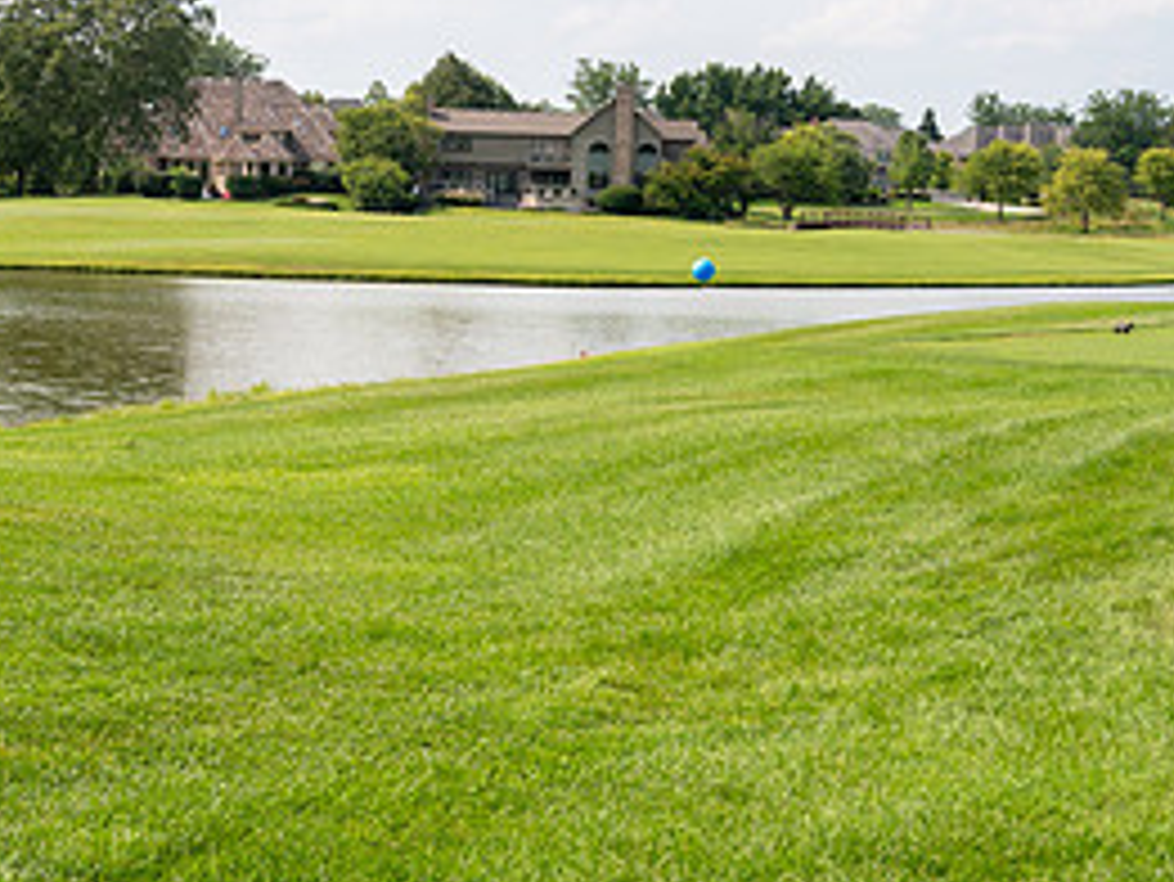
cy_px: 382
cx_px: 373
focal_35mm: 81
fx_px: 2748
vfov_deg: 18.2
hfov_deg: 24.0
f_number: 6.3
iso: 250
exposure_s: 1/1000
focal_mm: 38
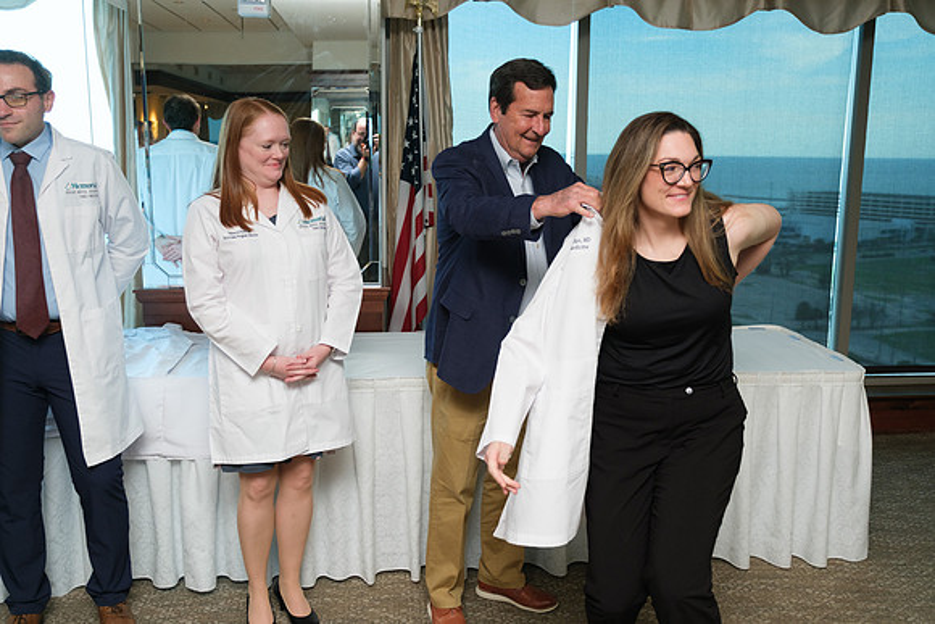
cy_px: 312
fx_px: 883
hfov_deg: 55.8
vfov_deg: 38.9
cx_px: 468
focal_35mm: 34
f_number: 2.8
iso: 640
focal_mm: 22.7
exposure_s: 1/125
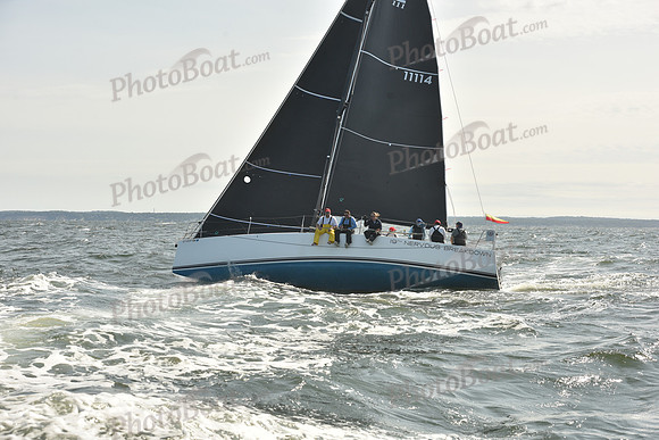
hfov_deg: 28.8
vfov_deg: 19.5
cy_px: 220
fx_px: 1282
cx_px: 330
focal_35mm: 70
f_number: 8
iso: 250
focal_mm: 70
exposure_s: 1/800
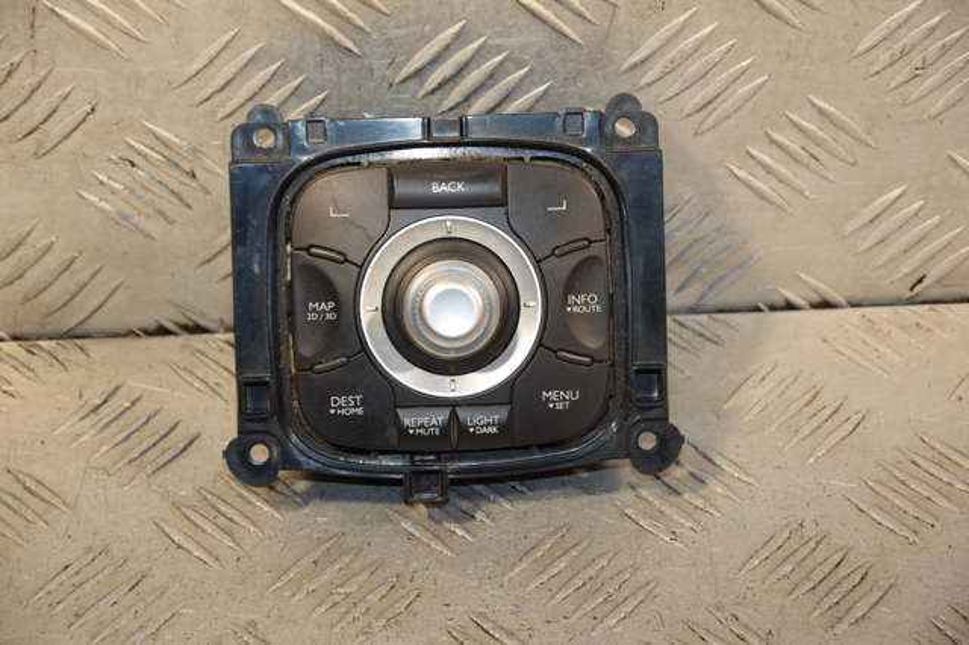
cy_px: 322
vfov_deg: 11.4
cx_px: 484
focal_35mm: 120
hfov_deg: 17.1
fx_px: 3228
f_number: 5.3
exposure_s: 1/160
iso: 800
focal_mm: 80
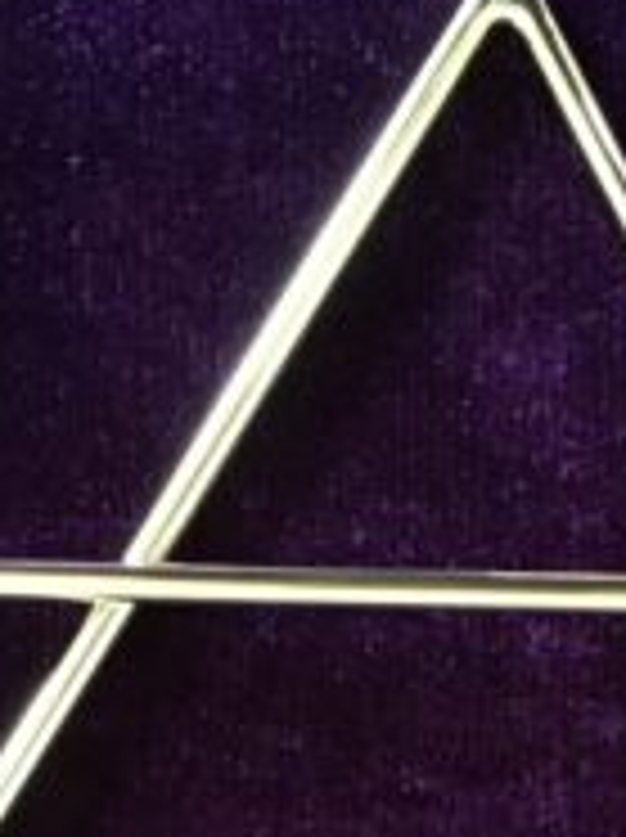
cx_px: 405
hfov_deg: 11.8
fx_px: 3021
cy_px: 1228
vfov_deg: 14.8
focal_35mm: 125
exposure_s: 1/17
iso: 250
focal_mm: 4.15
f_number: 2.2
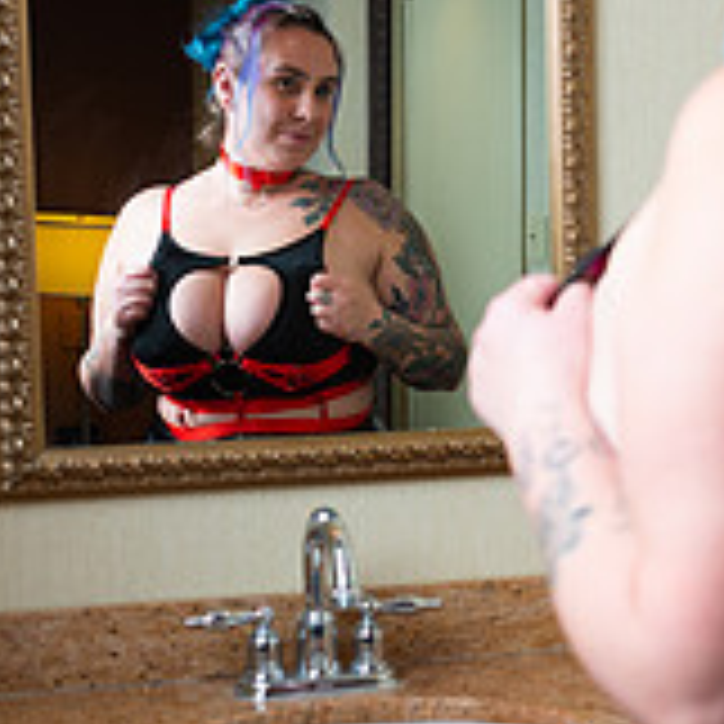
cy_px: 432
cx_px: 585
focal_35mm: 83
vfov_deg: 20.9
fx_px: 1964
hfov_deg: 20.6
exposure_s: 1/500
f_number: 4
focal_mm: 35
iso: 125
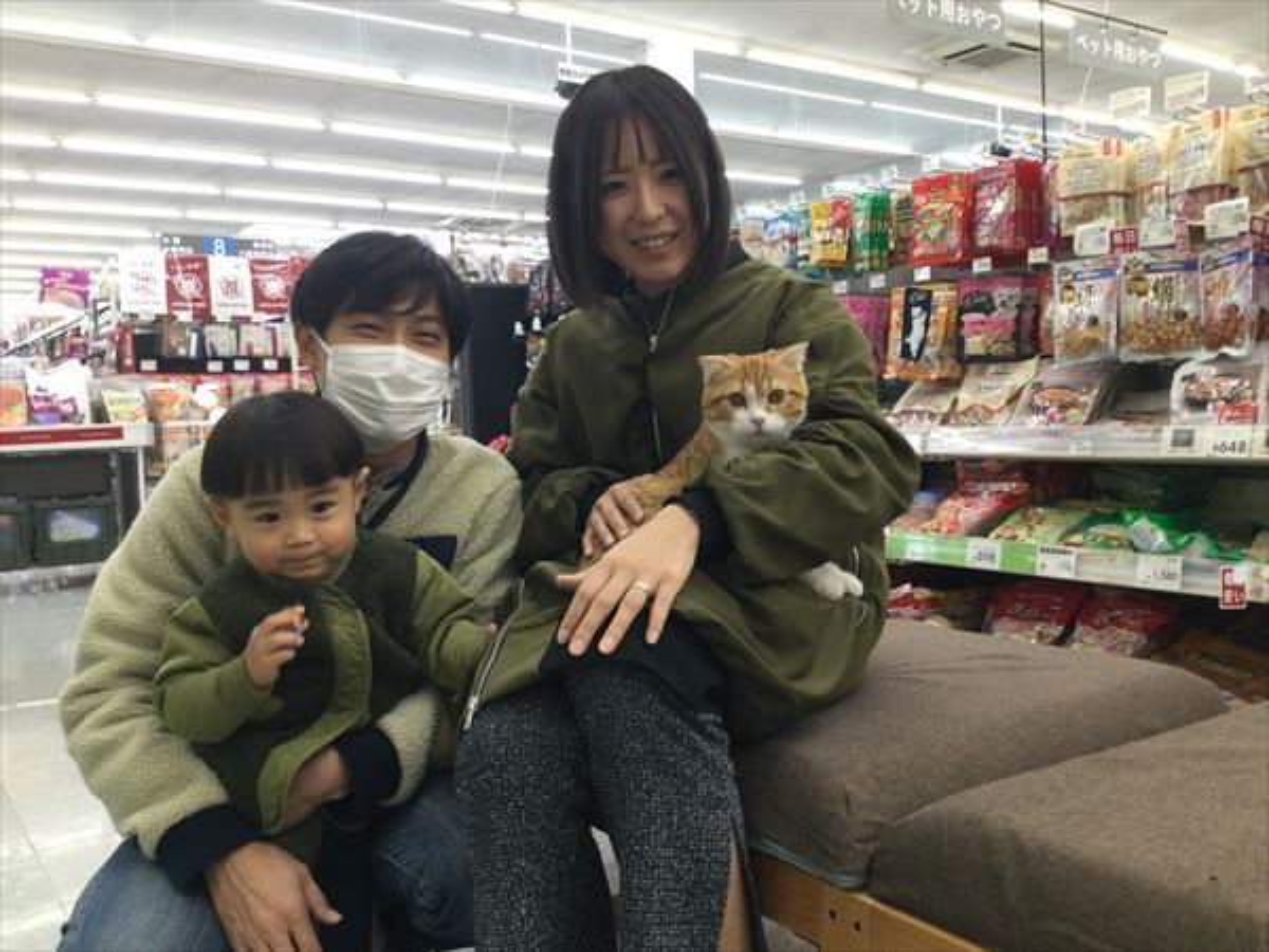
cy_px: 476
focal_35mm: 31
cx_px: 634
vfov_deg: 45.4
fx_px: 1136
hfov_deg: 58.4
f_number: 2.4
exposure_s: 1/30
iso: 80
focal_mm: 3.3
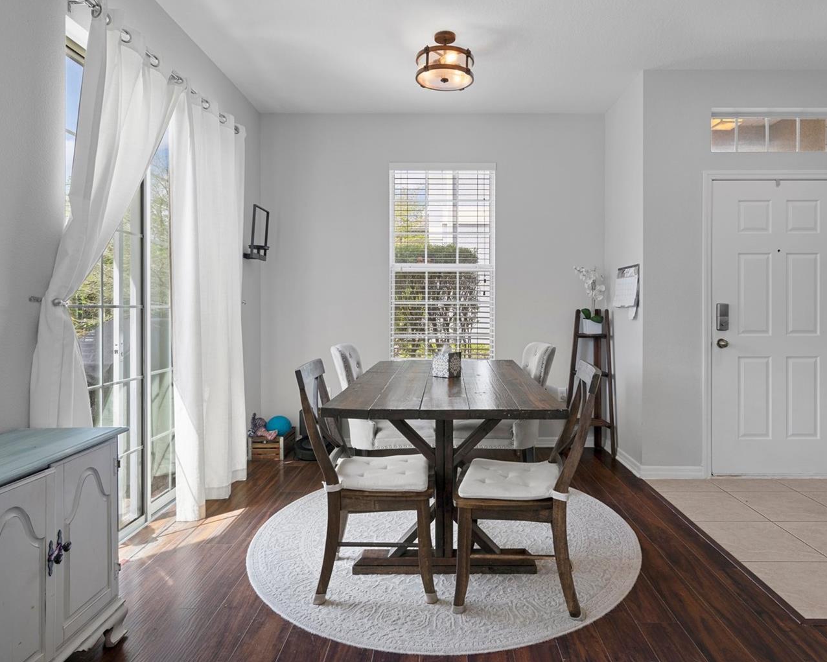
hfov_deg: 80.2
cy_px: 324
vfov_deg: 68.1
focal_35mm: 20
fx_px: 490
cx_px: 445
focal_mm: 17
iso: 320
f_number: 9
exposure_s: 1/5
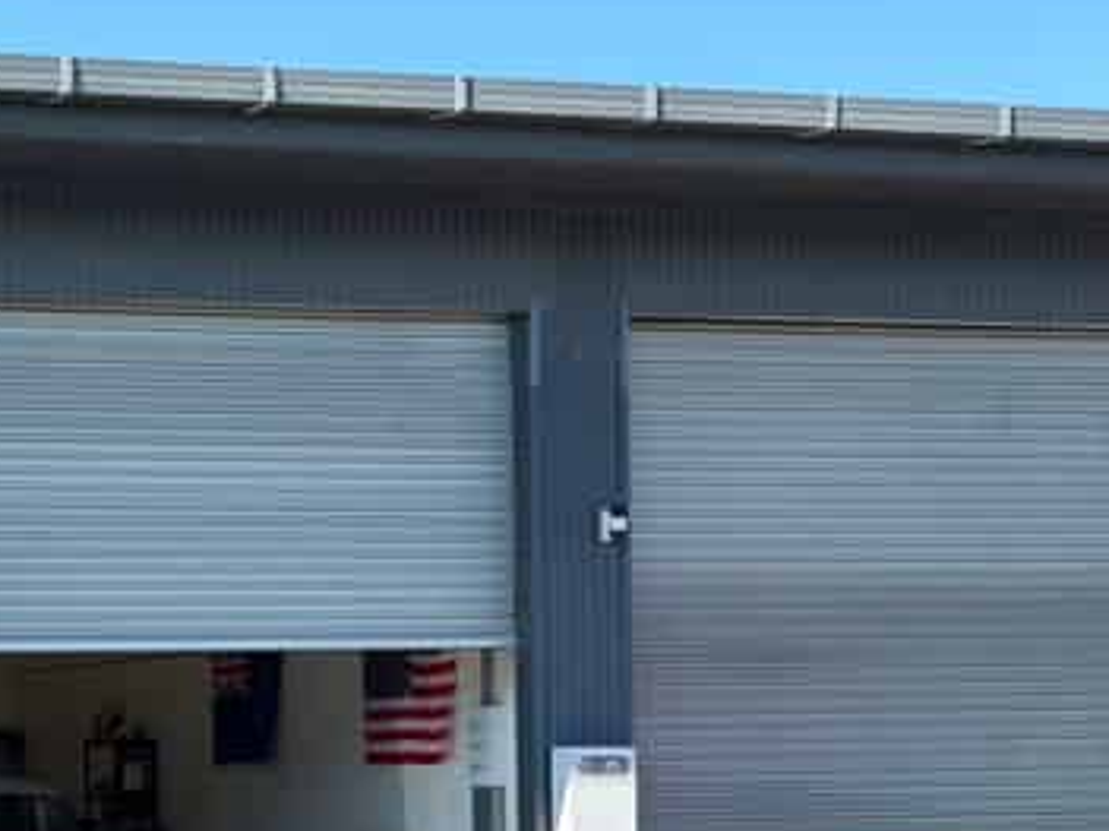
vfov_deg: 16.2
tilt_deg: +0.1
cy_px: 735
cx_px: 104
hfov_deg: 21.3
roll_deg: +0.8
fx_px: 2882
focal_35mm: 90
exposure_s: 1/987
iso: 64
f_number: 1.78
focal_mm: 6.76
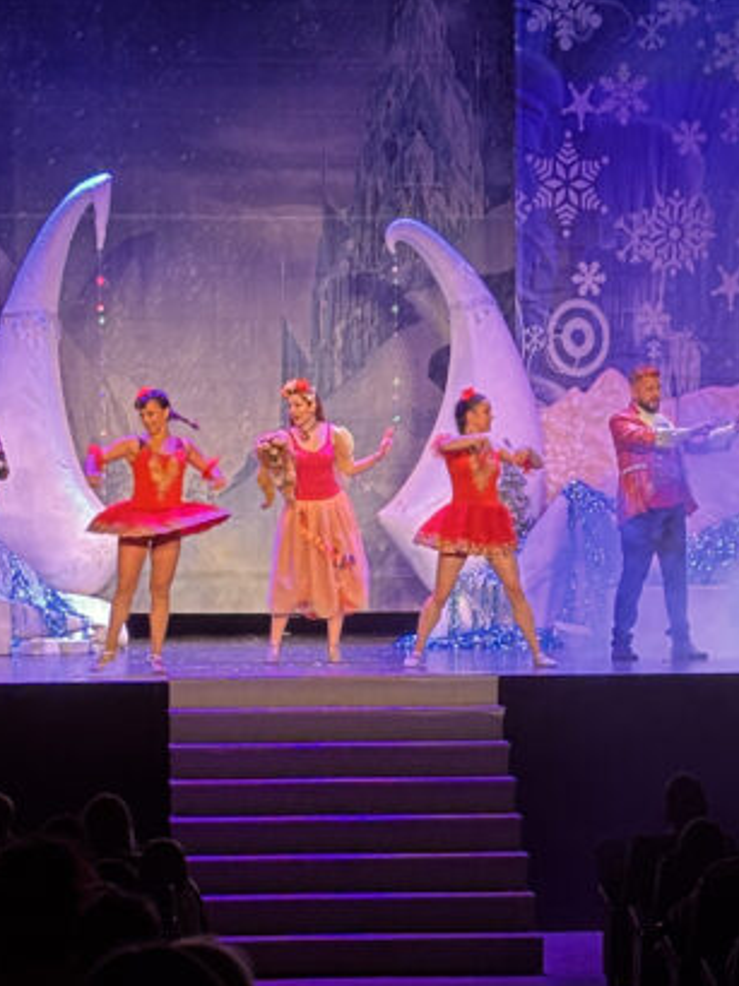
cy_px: 820
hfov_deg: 11.4
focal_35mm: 130
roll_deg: +0.5
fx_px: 3704
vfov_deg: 15.1
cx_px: 296
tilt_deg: -4.7
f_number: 1.6
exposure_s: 1/33
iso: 160
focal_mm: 5.96
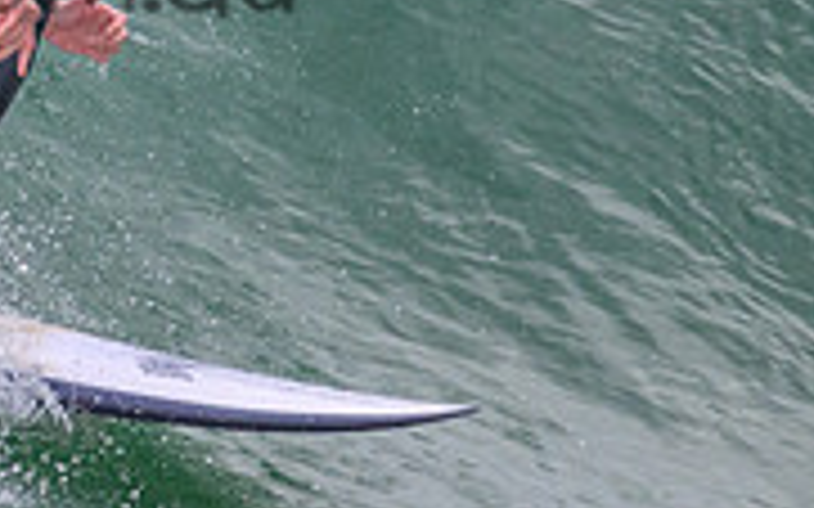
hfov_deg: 0.8
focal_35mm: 2608
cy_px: -92
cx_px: -180
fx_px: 57838
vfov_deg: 0.5
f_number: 11
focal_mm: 800
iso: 1800
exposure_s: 1/1600
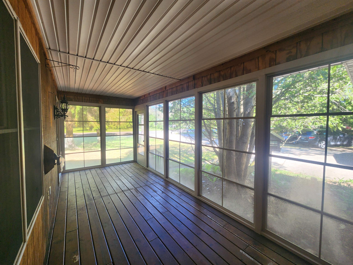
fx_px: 133
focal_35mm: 13
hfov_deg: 106.2
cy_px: 132
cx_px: 176
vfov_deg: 89.9
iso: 160
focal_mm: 2.2
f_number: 2.2
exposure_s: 1/60
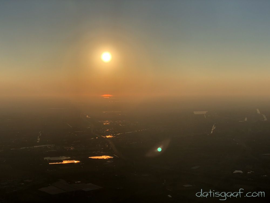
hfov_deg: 36.8
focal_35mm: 52
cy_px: 102
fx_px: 406
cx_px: 135
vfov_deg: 28.0
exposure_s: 1/2825
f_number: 2.4
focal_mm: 6
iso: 16
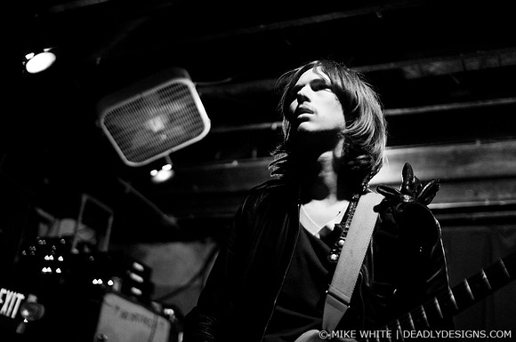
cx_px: 258
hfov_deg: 43.7
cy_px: 171
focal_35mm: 45
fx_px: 644
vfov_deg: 29.8
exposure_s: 1/50
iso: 1000
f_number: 1.6
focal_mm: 30
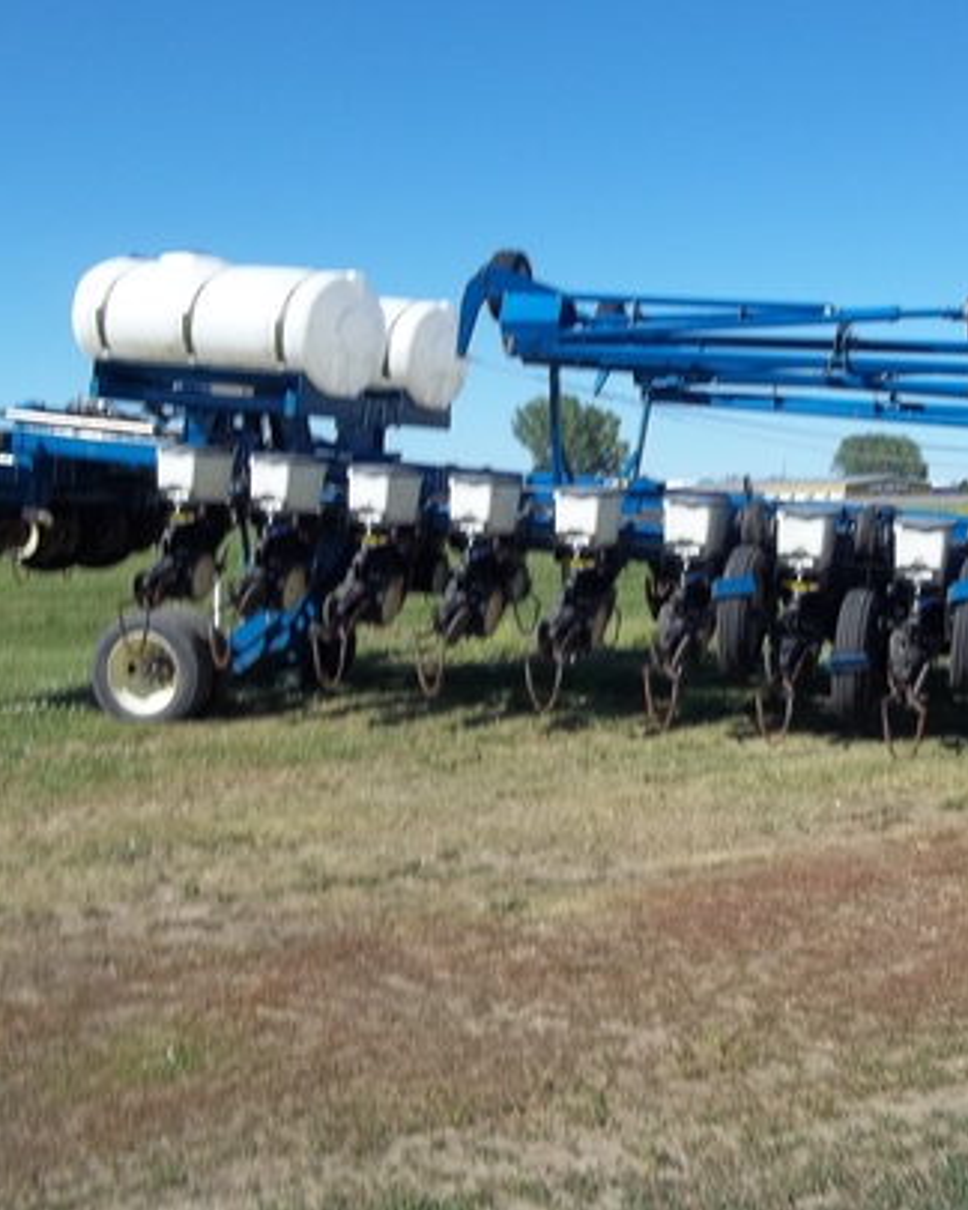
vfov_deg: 43.8
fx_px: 1504
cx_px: 642
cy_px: 604
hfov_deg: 35.3
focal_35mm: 42
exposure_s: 1/125
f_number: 8.8
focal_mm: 5.7
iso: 64
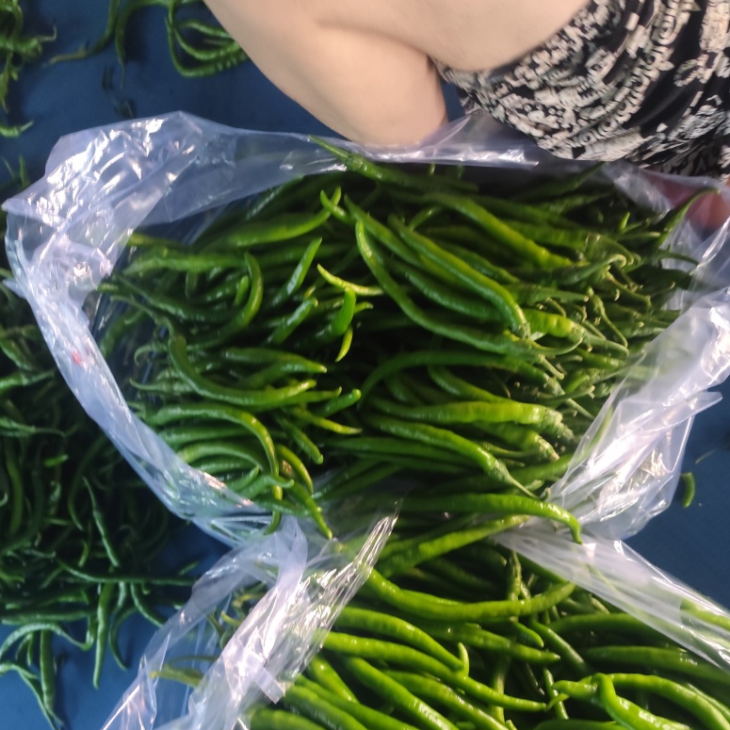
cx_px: 362
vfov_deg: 56.1
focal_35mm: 28
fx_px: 668
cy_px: 486
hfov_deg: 57.3
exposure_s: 1/25
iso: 1600
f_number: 1.65
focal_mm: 6.14
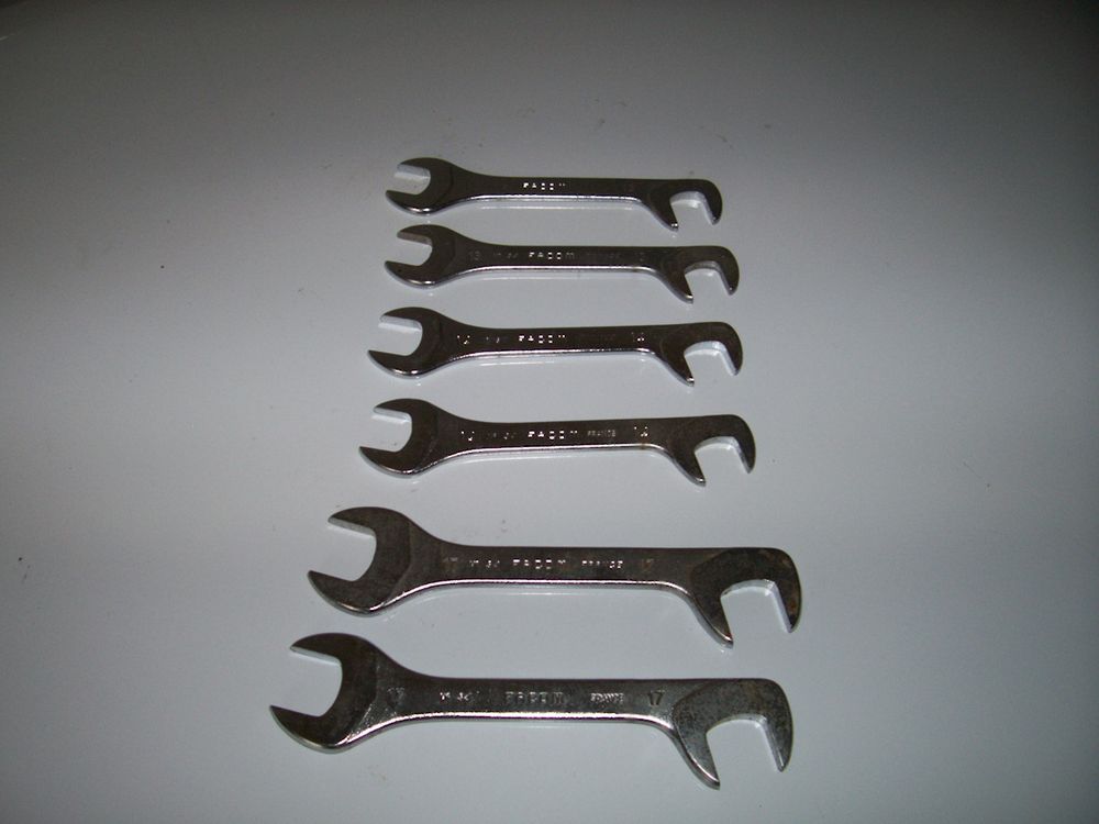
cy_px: 412
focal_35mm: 34
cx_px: 550
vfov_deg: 41.8
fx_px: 1079
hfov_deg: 54.0
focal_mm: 5.6
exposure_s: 1/64
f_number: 2.7
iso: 80
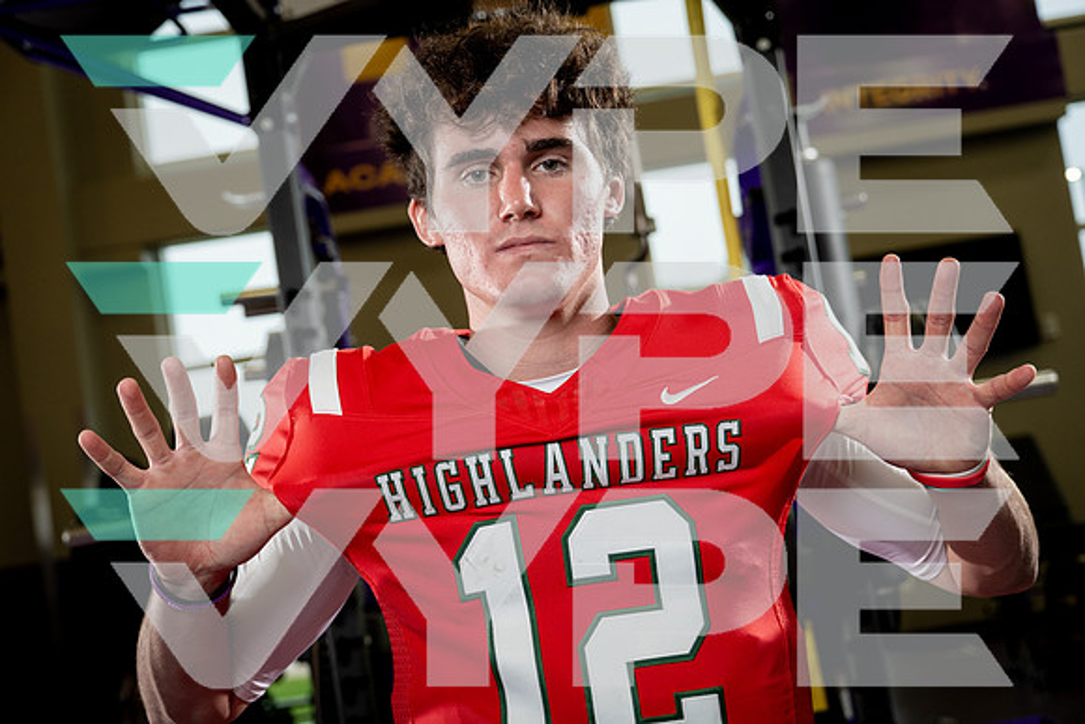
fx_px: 1417
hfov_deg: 41.9
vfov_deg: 28.7
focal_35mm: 47
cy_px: 362
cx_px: 542
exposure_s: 1/250
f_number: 4
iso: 640
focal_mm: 47
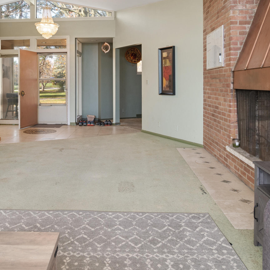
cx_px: 114
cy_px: 89
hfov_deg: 29.0
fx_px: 521
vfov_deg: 28.9
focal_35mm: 59
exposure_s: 1/50
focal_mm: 30
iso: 320
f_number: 9
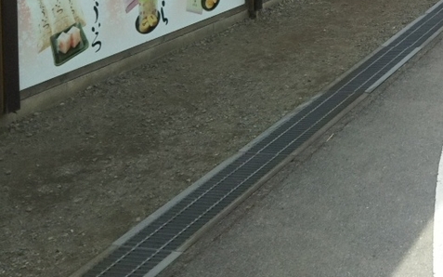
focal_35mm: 80
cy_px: -138
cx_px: 502
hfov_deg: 24.0
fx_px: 966
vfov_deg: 15.1
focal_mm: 4
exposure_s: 1/531
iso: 25
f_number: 2.2
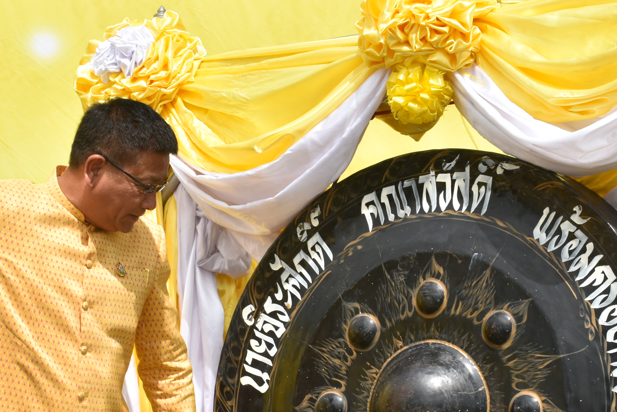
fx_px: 2108
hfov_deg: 16.6
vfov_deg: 11.1
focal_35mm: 123
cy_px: 309
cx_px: 354
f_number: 11
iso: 100
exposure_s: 1/200
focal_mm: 42
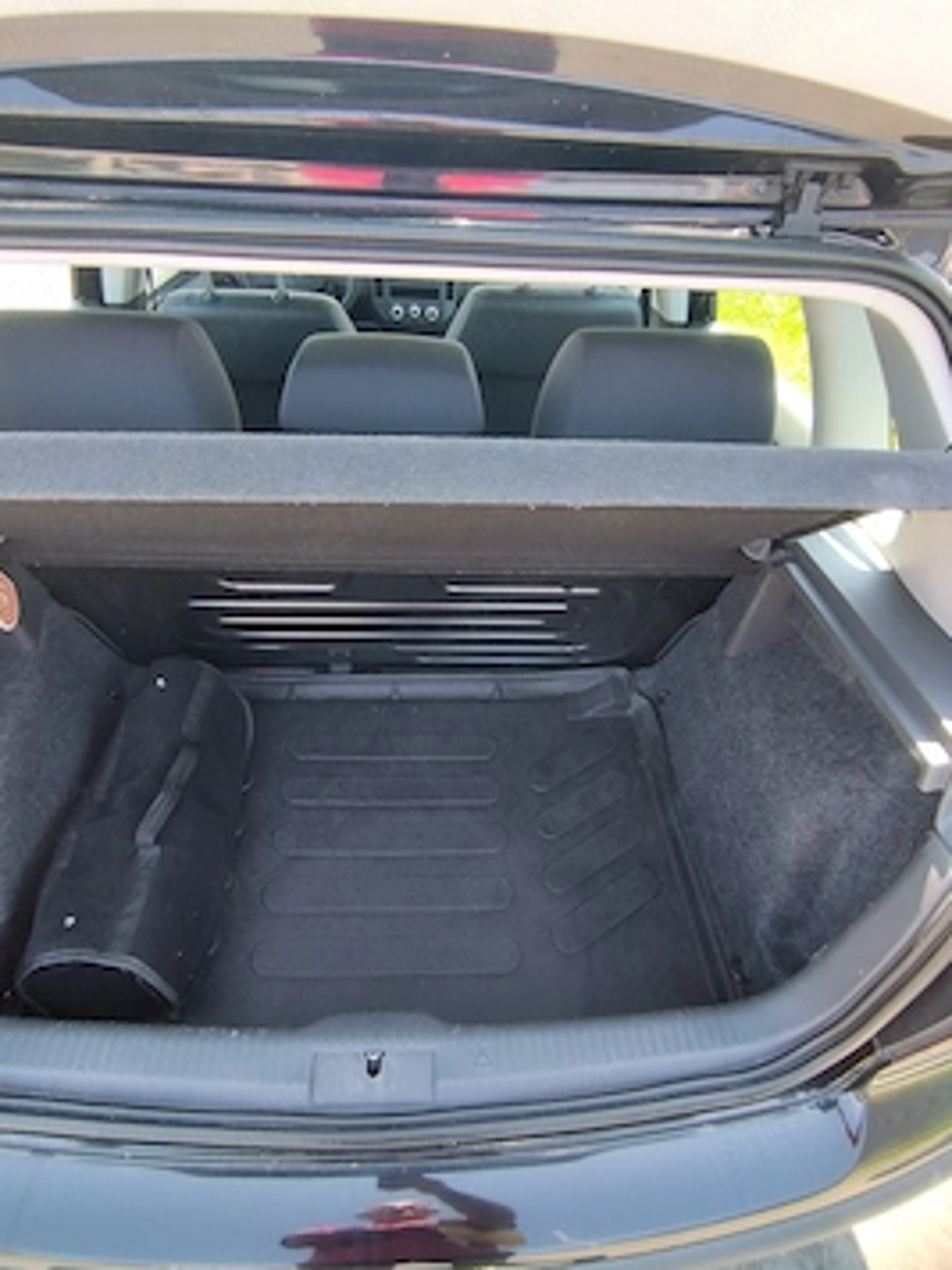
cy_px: 603
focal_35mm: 18
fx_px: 660
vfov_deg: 87.7
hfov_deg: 71.5
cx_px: 446
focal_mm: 1.65
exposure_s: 1/100
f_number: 2.2
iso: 70
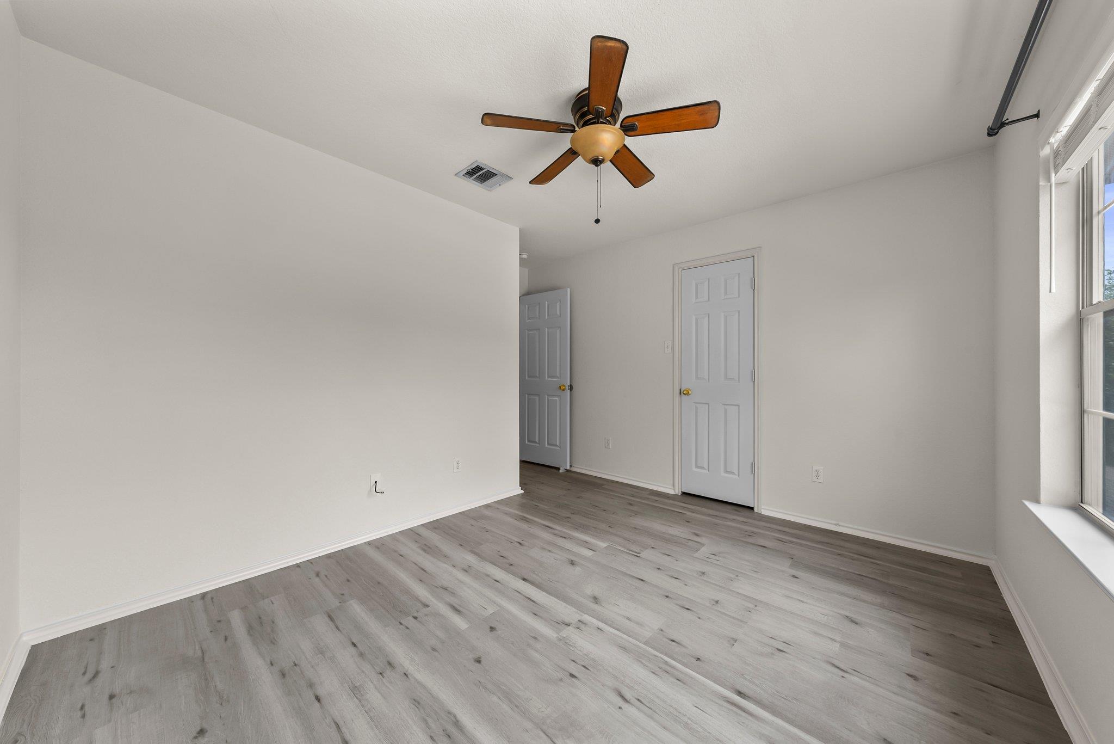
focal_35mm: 12
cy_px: 372
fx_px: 371
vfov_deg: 90.1
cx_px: 557
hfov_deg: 112.6
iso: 640
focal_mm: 12
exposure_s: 1/8
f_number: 11
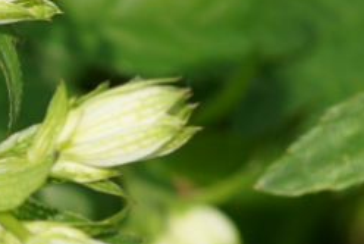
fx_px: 7339
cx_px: -170
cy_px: 195
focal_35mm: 725
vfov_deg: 1.9
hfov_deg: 2.8
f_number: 5.6
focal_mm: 100
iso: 125
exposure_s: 1/160
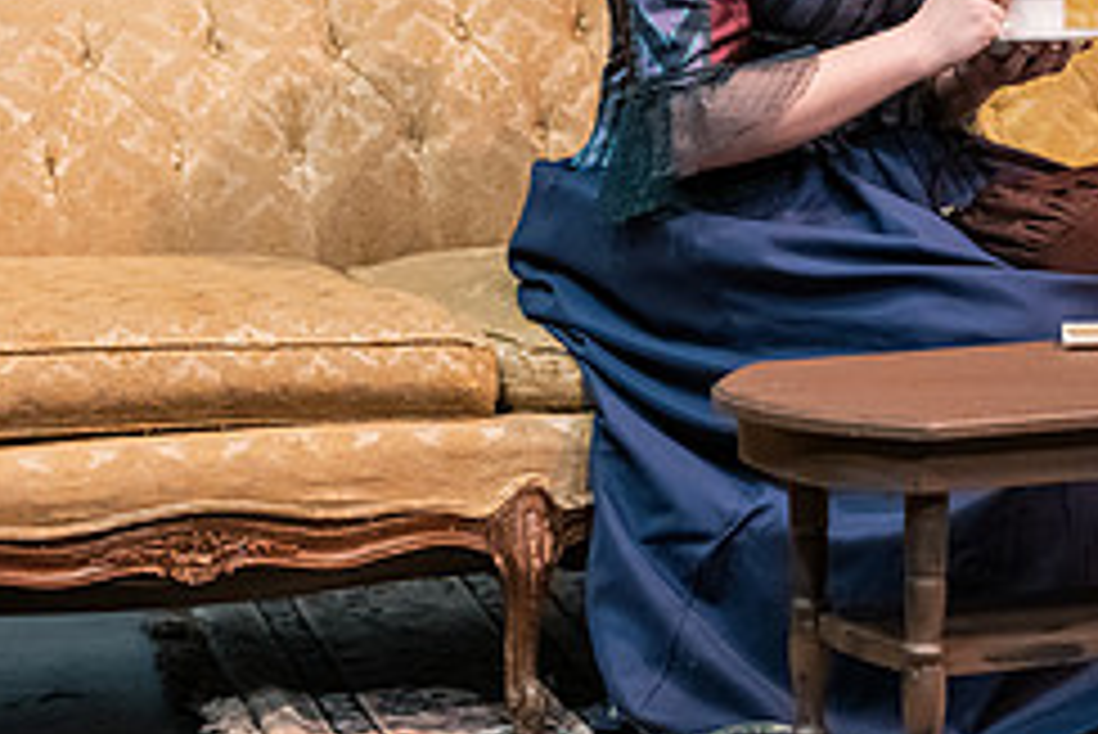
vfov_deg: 7.2
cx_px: 783
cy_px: 119
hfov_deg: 10.8
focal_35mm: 190
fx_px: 5798
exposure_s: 1/200
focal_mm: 80
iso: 3200
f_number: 3.2
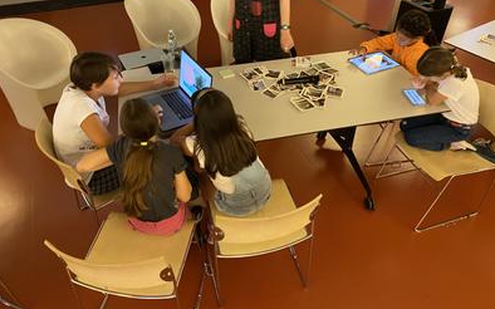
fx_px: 378
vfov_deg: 44.4
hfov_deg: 66.5
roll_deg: -0.3
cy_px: 138
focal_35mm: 28
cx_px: 249
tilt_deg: -38.0
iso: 320
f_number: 1.8
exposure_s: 1/33
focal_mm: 4.25
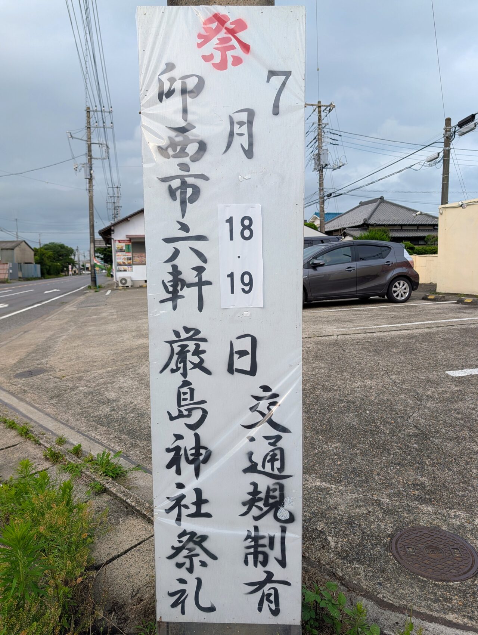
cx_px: 239
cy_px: 318
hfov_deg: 56.9
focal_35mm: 24
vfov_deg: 71.5
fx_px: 441
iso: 25
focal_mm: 6.9
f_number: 1.68
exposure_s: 1/499
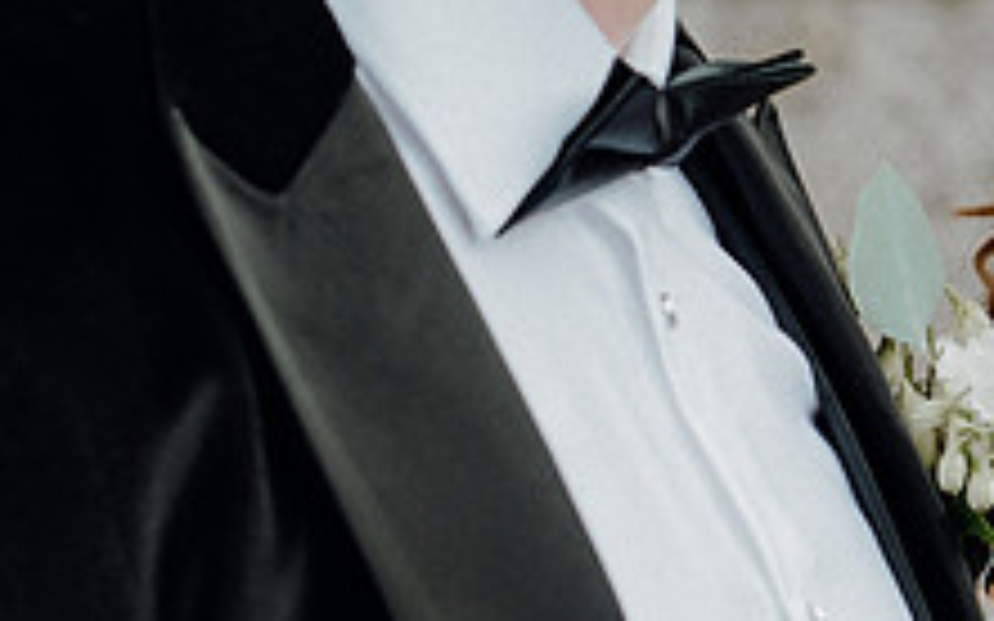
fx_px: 5281
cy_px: 74
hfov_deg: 10.7
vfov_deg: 6.7
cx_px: 787
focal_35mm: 195
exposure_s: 1/160
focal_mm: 49
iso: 125
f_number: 3.5
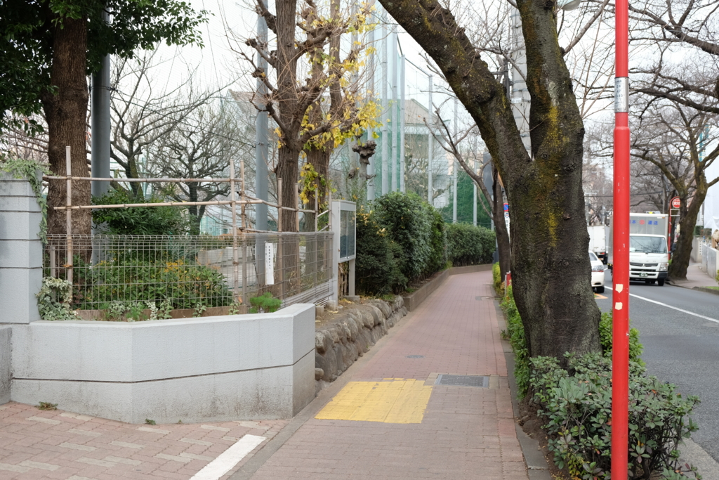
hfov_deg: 45.4
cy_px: 240
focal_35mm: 43
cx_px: 360
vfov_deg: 31.2
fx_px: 859
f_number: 4.5
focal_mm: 28.9
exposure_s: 1/150
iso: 200
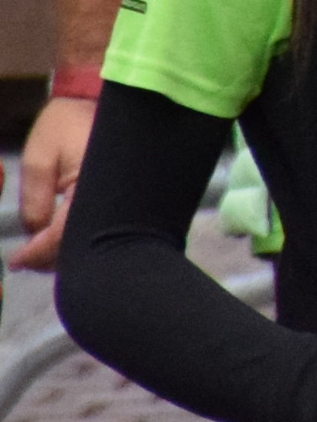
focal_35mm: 2214
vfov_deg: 0.9
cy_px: -858
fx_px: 27044
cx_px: 1860
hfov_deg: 0.7
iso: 1600
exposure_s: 1/1250
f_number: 6.3
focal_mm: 140
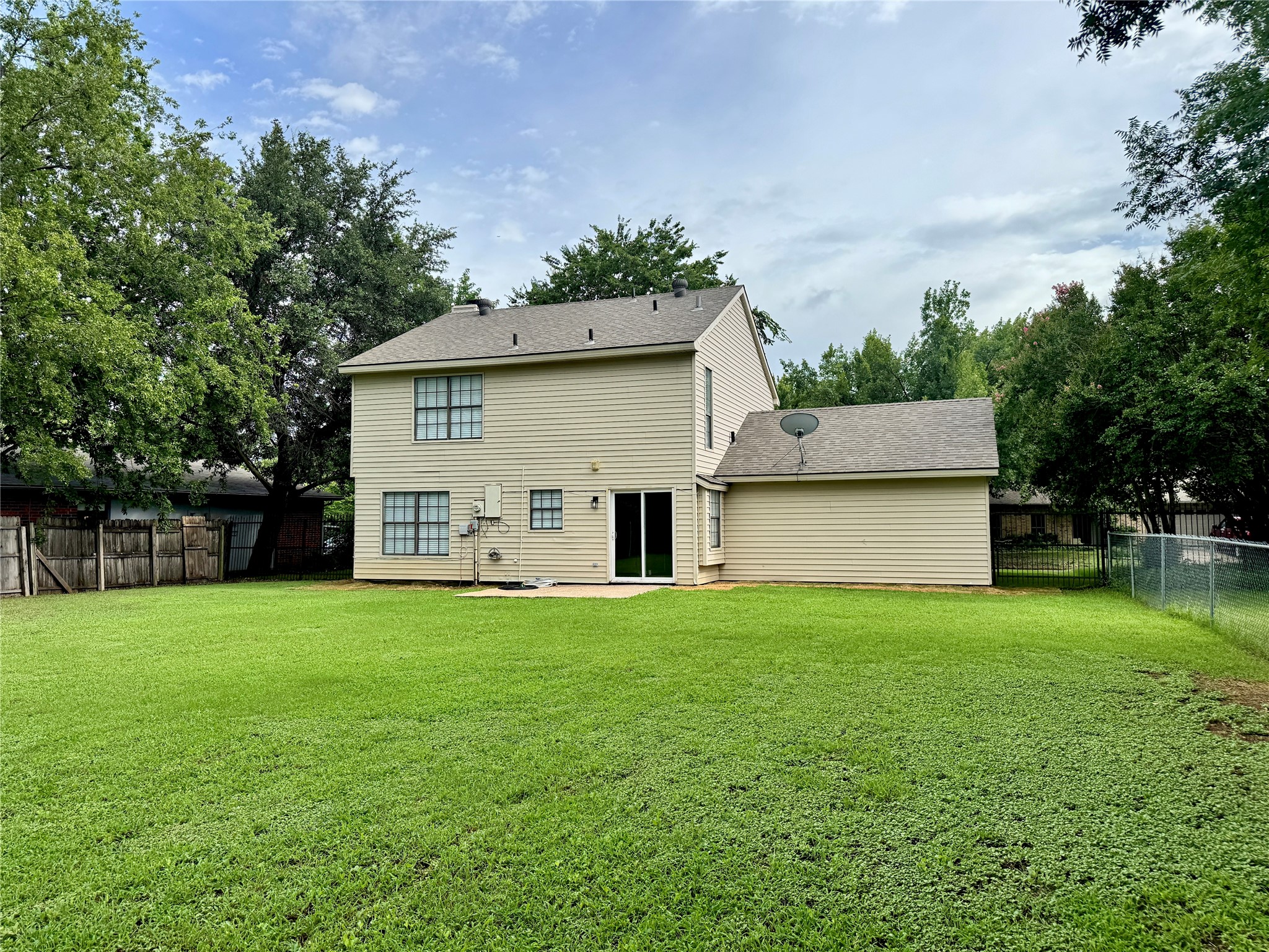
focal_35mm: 24
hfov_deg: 71.6
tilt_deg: +2.5
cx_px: 634
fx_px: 880
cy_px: 476
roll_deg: +0.0
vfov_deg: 56.8
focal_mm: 6.76
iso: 80
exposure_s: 1/3413
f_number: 1.78
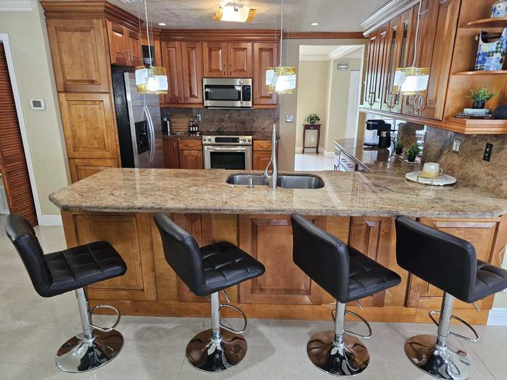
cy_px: 190
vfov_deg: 58.9
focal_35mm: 23
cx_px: 254
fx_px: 337
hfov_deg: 73.9
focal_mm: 6.3
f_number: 1.7
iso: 400
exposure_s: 1/120
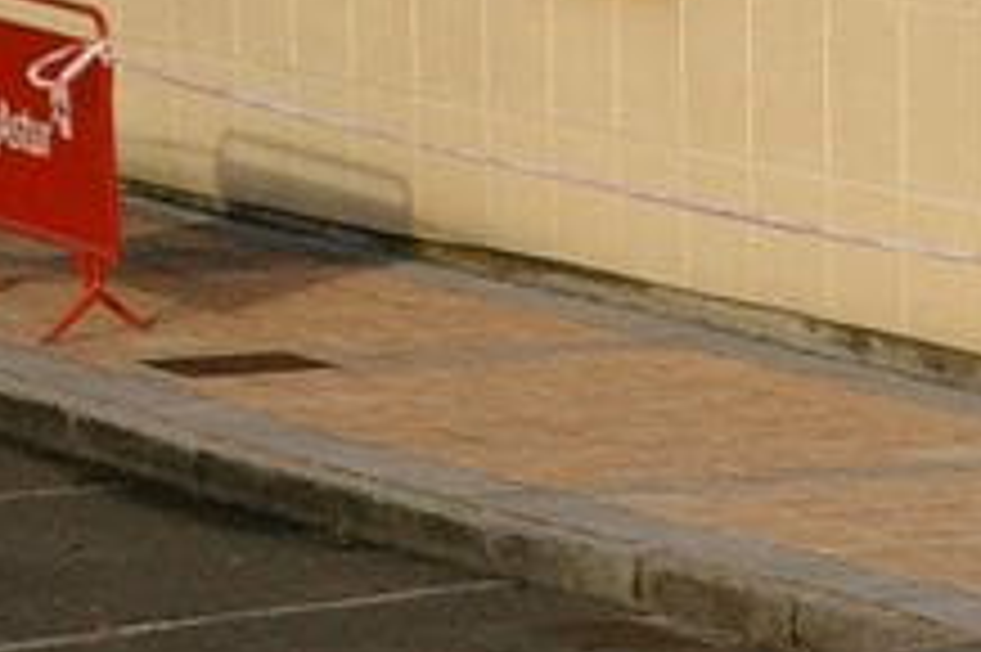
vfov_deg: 3.6
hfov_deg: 5.2
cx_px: 2574
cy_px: 1446
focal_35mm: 379
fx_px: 10318
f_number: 6.7
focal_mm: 43
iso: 800
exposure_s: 1/2000
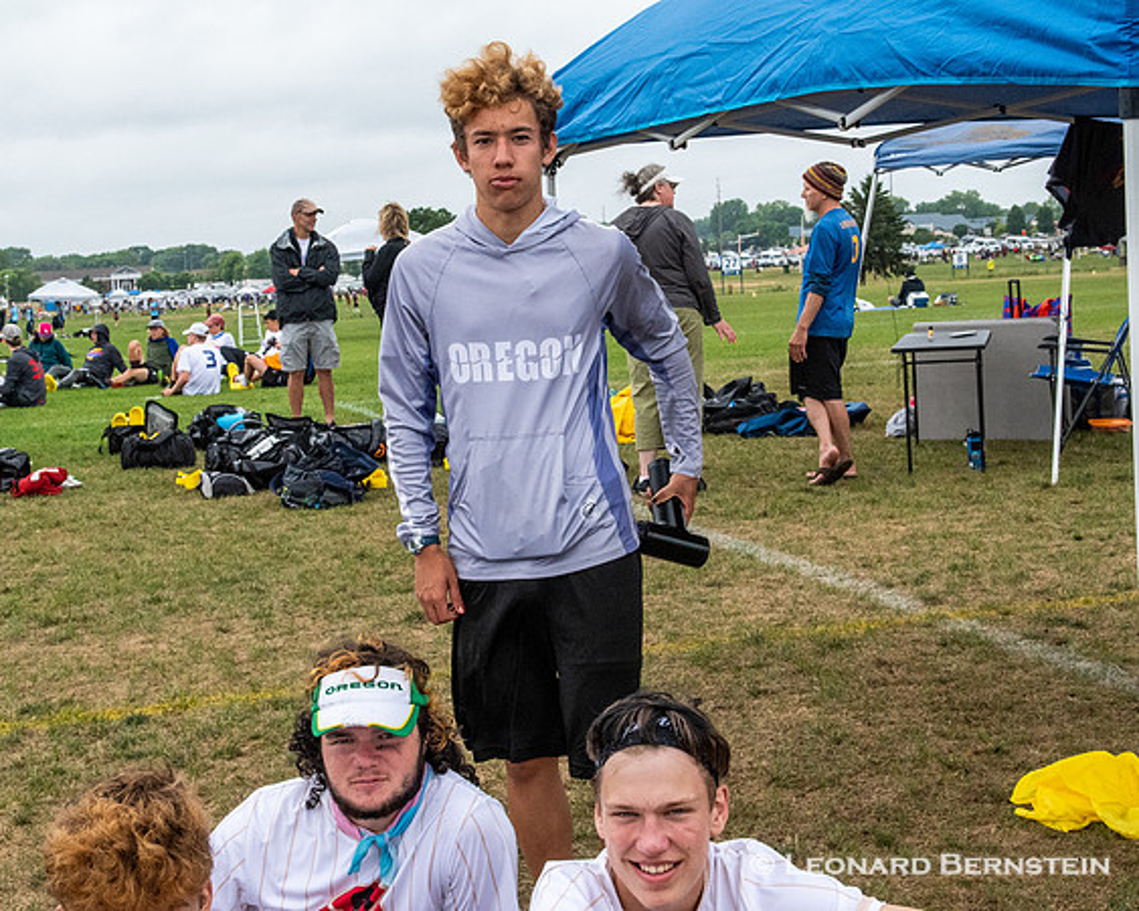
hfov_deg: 34.0
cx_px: 502
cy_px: 379
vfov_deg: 27.4
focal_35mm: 55
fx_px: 1863
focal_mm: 28
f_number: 9
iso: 1600
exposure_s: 1/1000
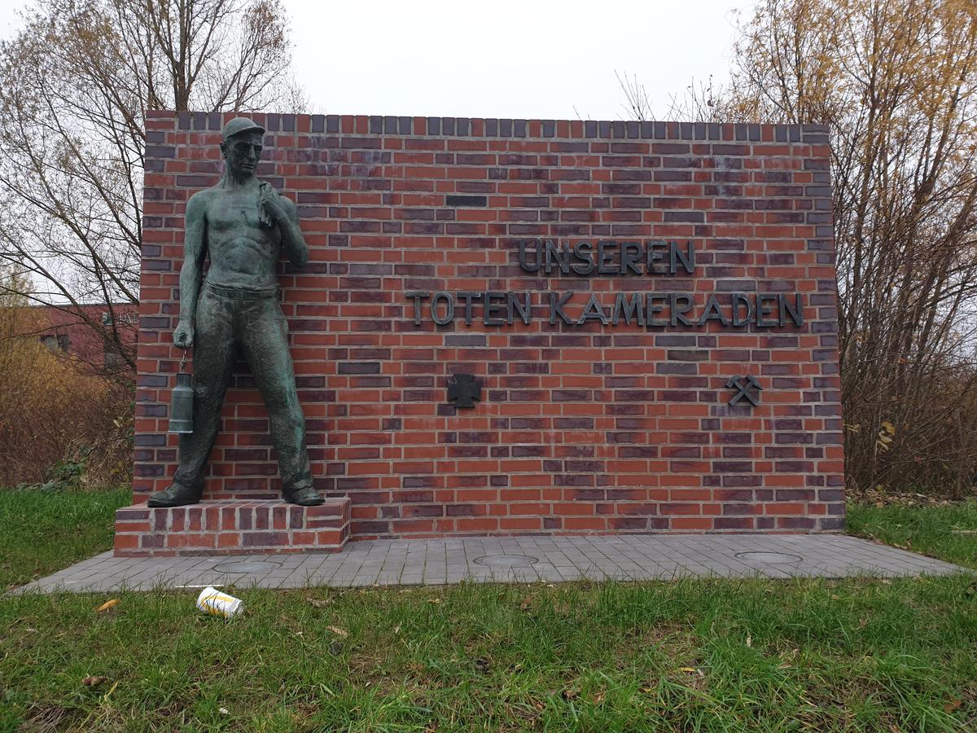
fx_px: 734
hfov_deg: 67.3
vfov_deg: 53.1
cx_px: 488
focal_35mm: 26
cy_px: 366
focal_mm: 4.3
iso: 64
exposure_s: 1/50
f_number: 2.4
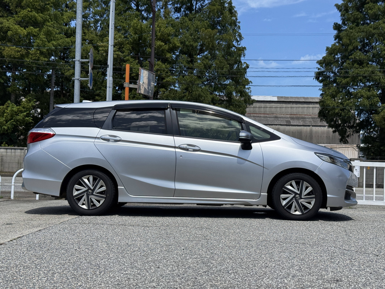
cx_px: 192
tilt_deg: +3.1
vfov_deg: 30.3
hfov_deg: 39.7
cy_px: 144
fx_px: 534
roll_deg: -1.3
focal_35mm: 48
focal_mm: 6.76
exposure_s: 1/6536
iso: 100
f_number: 1.78
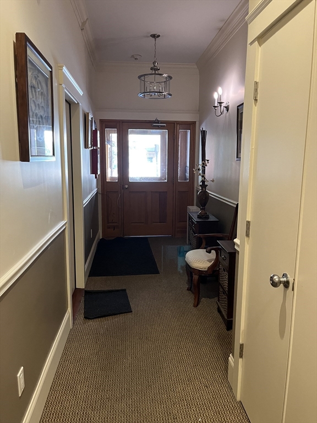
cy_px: 212
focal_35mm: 26
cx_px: 158
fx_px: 317
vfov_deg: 67.3
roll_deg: -1.4
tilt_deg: -7.6
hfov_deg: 53.1
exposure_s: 1/60
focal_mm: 5.1
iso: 400
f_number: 1.6
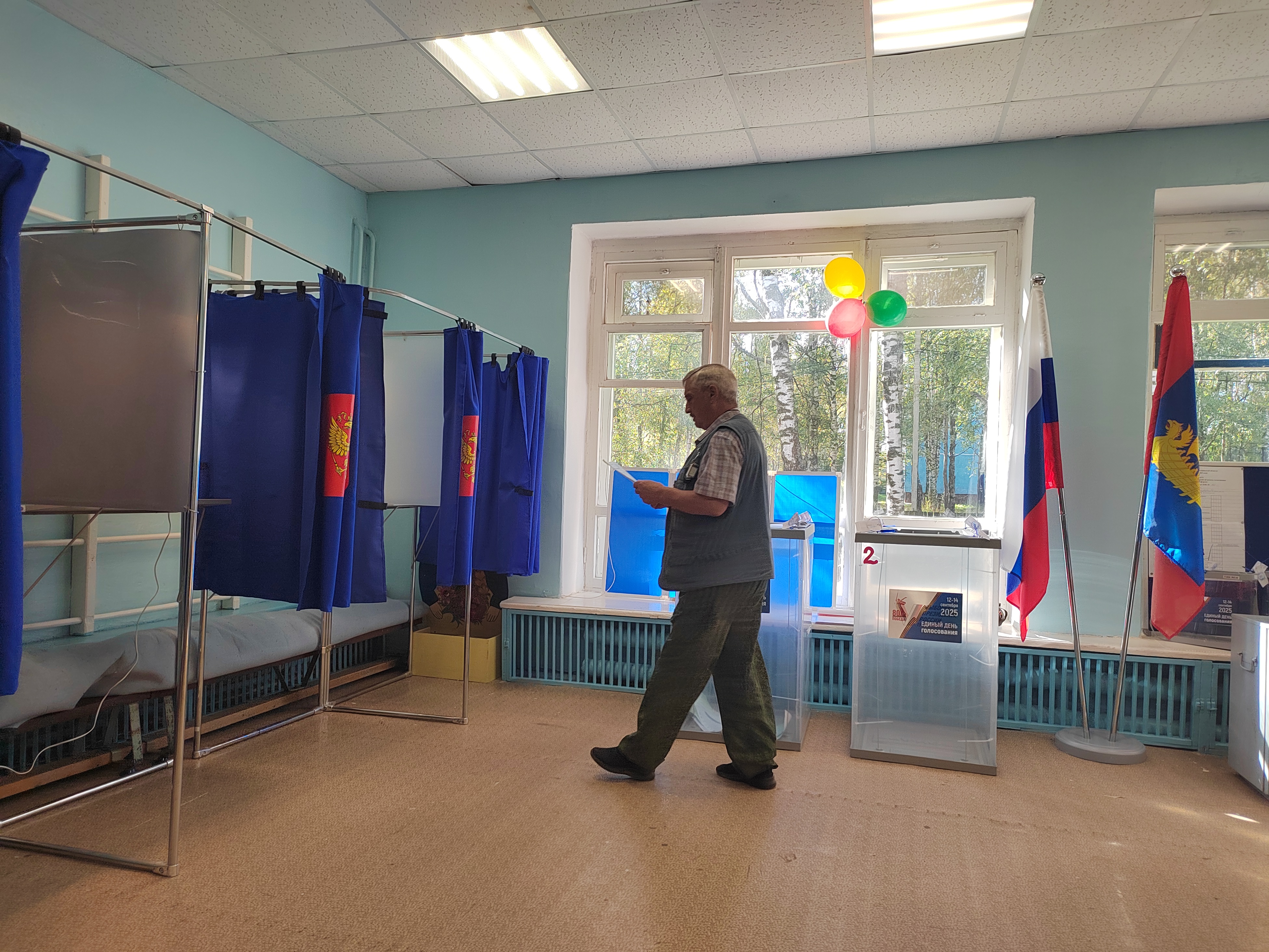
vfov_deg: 58.9
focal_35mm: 23
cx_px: 634
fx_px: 843
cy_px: 476
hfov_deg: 73.9
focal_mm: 5.52
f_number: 1.9
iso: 269
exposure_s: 1/100
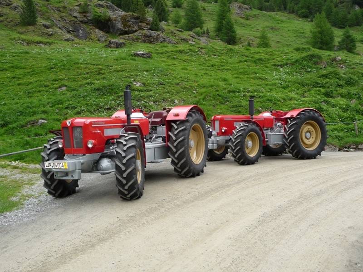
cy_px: 136
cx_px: 182
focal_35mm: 32
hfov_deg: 56.8
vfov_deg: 44.2
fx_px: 336
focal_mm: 5.3
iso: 100
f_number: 3.5
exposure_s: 1/200
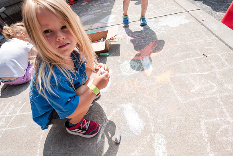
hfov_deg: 87.1
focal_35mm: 19
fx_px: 122
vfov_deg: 64.8
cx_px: 117
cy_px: 79
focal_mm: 16
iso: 110
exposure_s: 1/250
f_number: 5.6
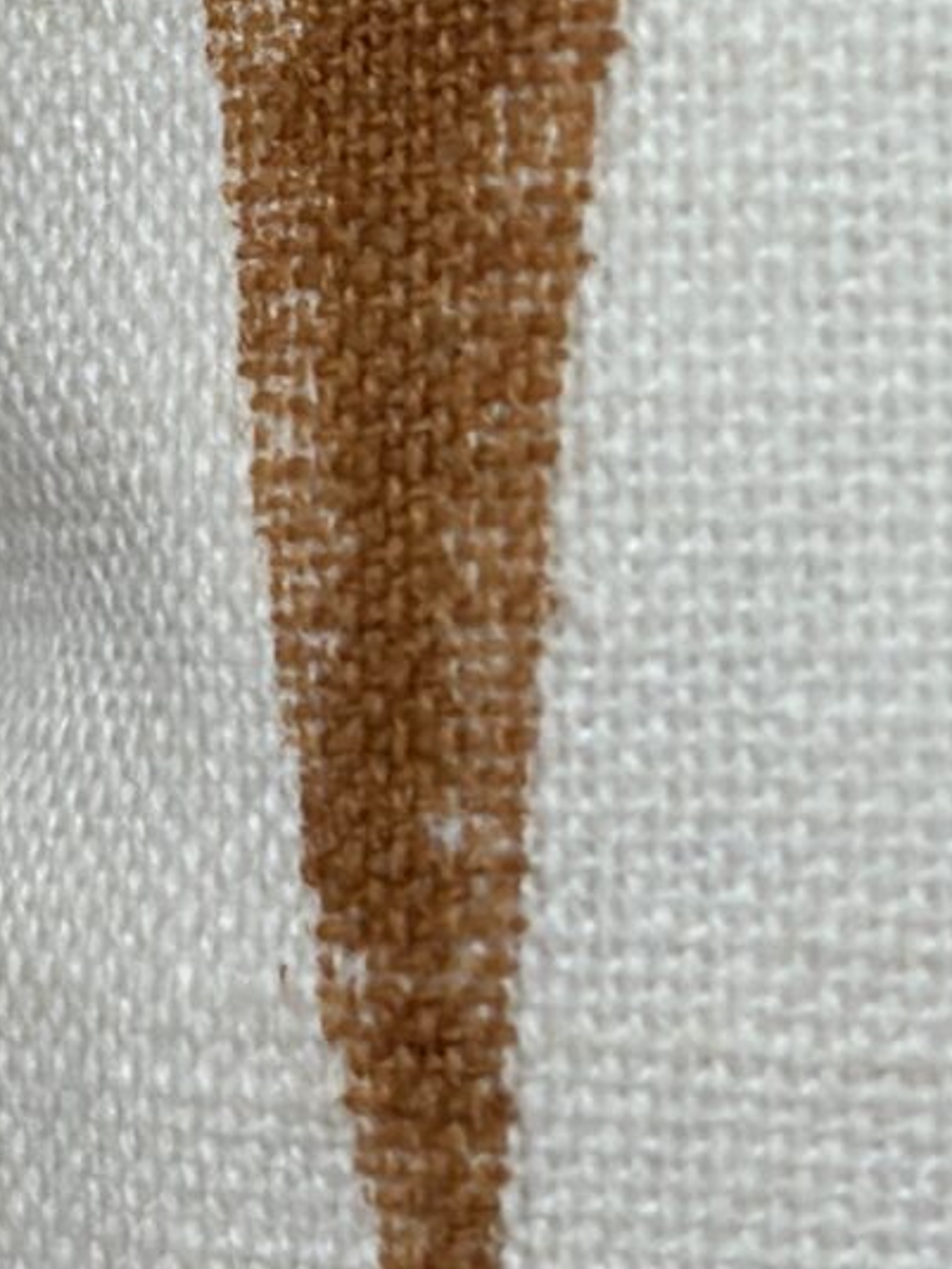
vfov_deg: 8.5
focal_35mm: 230
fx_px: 8427
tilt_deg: -13.4
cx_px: -90
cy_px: -404
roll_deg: +3.3
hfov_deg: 6.4
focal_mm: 6.86
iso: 80
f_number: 1.78
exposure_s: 1/740
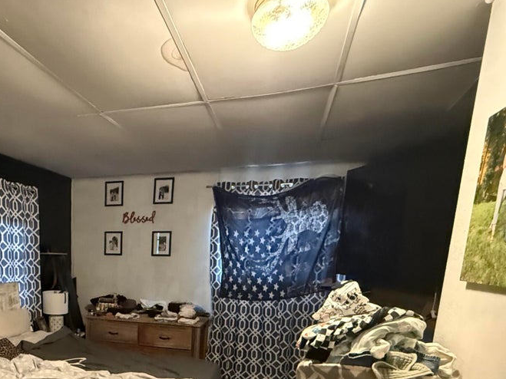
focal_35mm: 29
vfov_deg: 44.0
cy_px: 340
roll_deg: -0.2
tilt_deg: -10.0
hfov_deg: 57.5
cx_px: 109
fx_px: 424
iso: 1250
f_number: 2.2
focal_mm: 2.22
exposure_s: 1/60
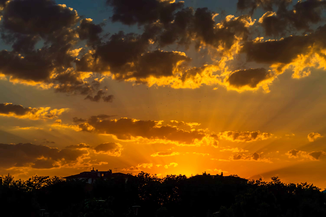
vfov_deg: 16.5
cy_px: 108
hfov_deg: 24.6
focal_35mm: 82
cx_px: 163
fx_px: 746
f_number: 5.6
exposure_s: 1/320
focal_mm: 55
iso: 100
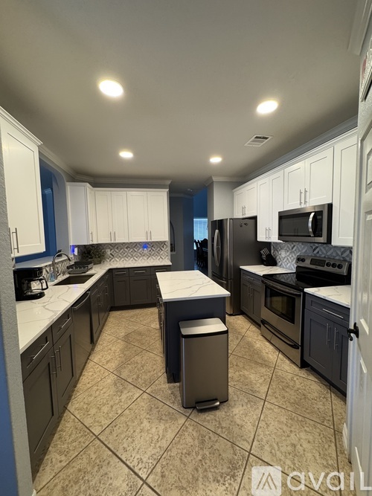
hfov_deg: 85.7
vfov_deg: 102.1
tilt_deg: -4.0
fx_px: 201
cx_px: 186
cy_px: 248
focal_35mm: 14
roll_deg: +1.1
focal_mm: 2.22
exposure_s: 1/60
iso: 250
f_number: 2.2
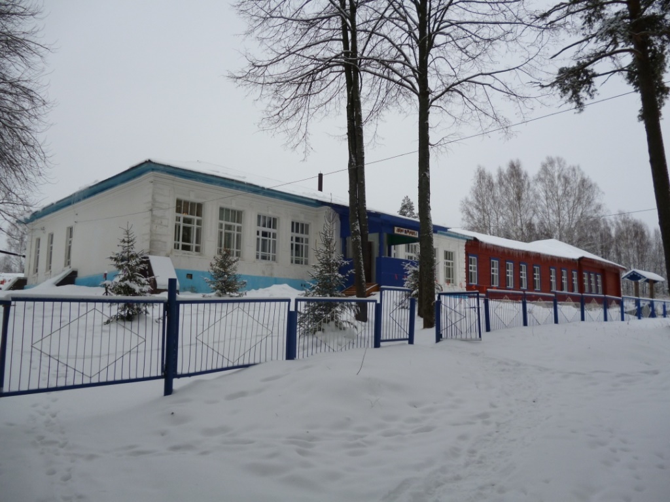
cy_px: 251
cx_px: 335
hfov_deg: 63.4
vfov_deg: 49.7
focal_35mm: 28
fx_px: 542
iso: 100
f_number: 3.1
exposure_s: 1/200
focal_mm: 5
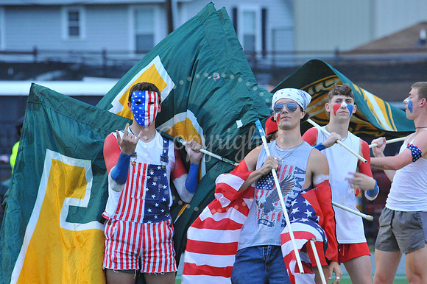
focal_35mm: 500
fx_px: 5927
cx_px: 214
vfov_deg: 2.7
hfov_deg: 4.1
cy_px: 142
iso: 5000
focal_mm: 500
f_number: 13
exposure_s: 1/160
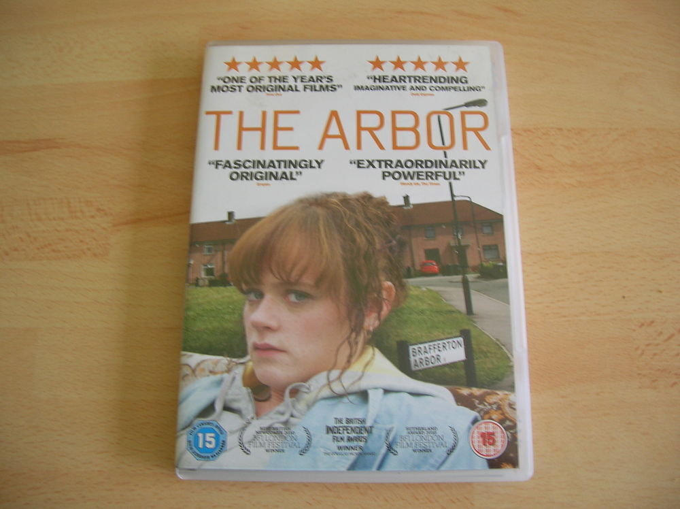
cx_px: 340
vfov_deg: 41.7
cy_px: 254
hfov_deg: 54.0
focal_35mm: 34
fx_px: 667
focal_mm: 5.7
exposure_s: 1/9.2
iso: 50
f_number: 2.9
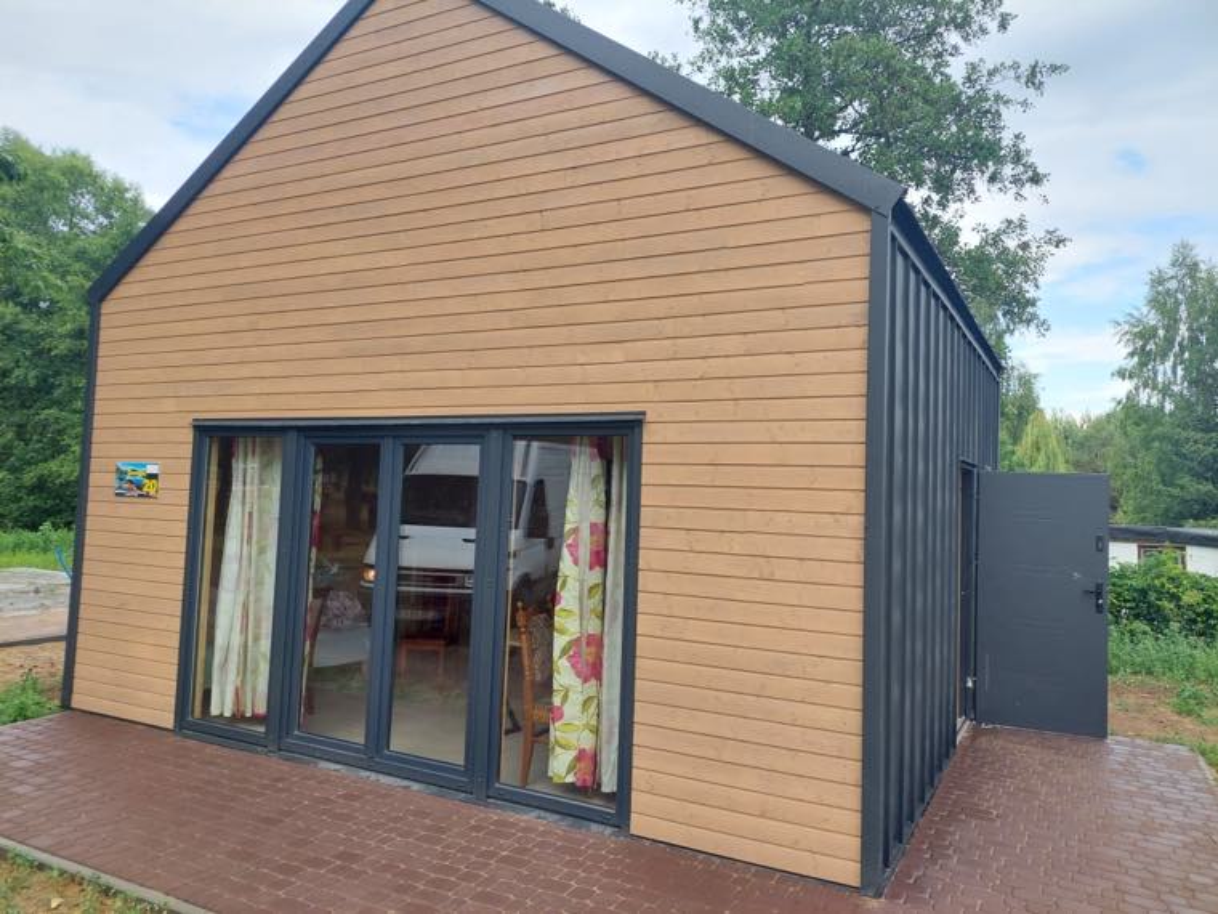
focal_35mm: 24
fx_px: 844
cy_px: 457
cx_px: 609
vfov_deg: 56.8
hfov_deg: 71.6
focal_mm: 5.23
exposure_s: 1/391
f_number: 1.8
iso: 40
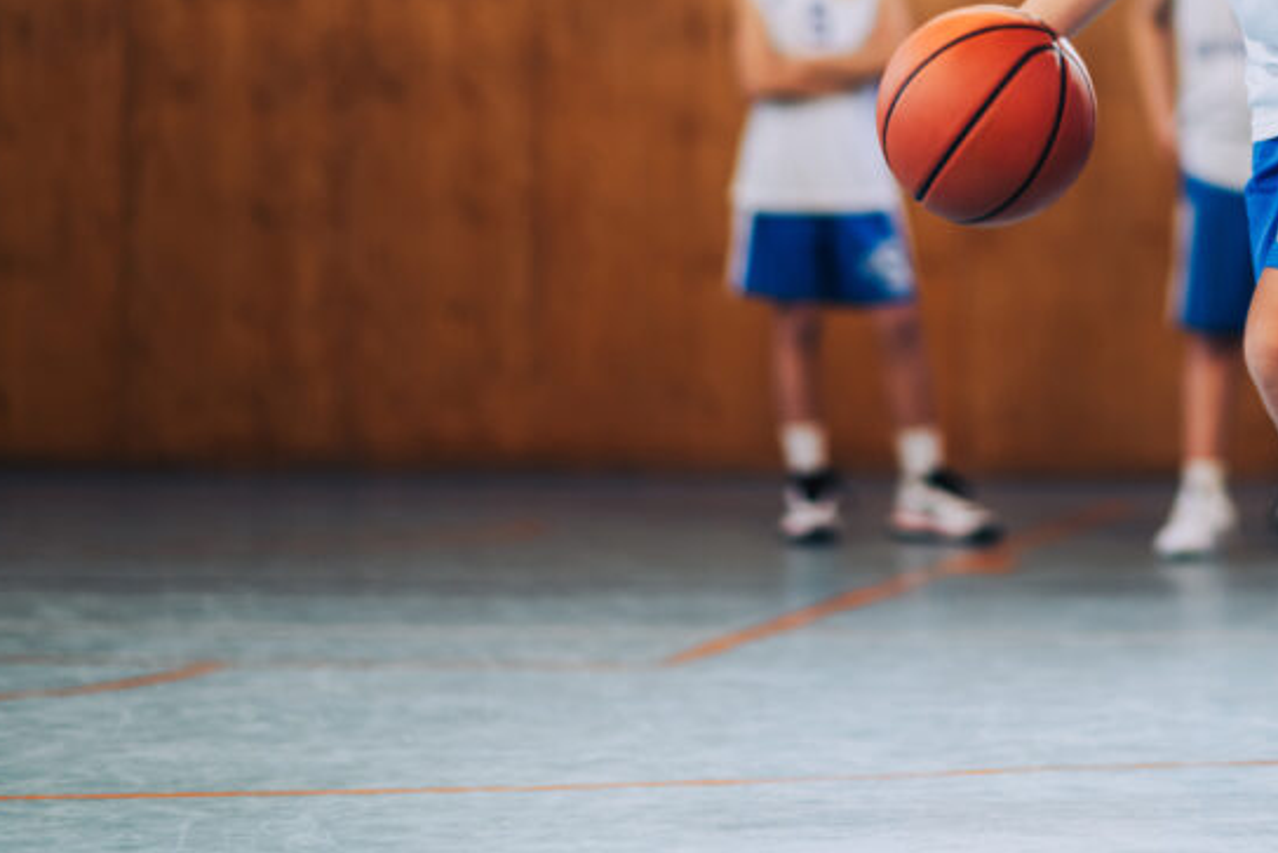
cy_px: 60
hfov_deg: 12.7
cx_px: 1135
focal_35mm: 160
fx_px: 5681
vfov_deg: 8.5
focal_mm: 85
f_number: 1.4
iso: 400
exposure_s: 1/500
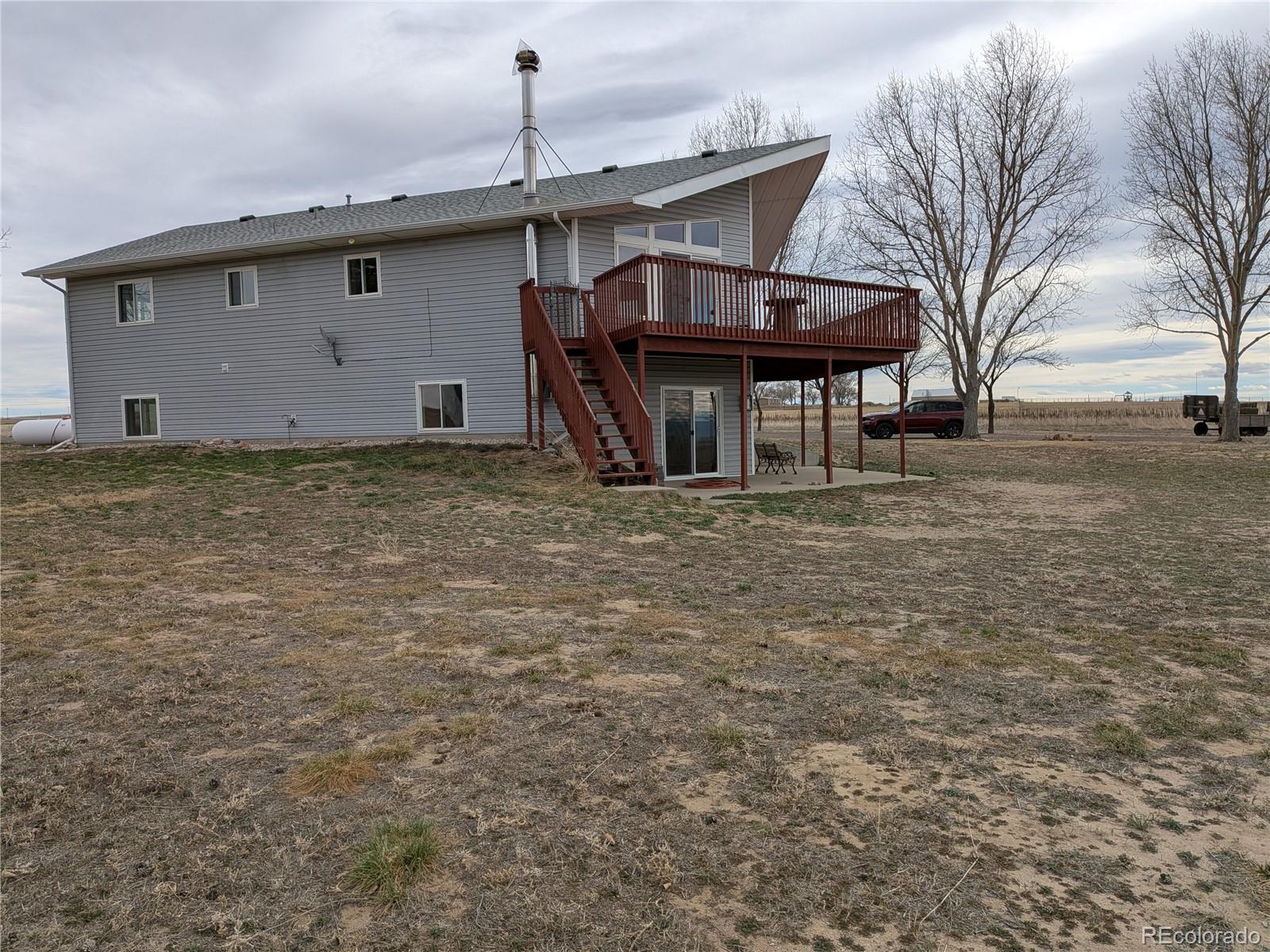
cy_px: 476
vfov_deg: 56.8
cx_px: 635
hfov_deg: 71.6
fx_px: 881
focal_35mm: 24
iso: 29
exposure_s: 1/1277
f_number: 1.7
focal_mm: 4.53
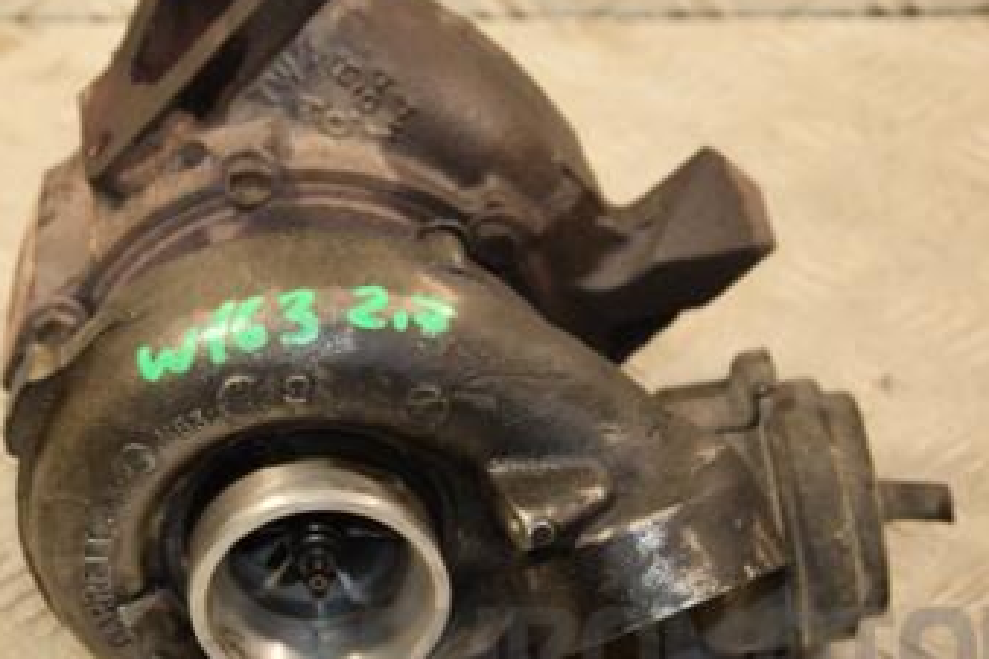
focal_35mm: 138
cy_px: 262
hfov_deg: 14.8
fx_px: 3791
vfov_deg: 9.9
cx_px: 306
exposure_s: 1/125
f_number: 5
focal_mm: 52
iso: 800
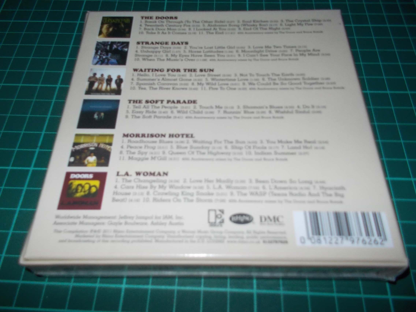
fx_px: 349
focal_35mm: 29
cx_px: 208
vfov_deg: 48.2
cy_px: 156
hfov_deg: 61.7
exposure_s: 1/30
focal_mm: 4.1
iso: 200
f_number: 3.3
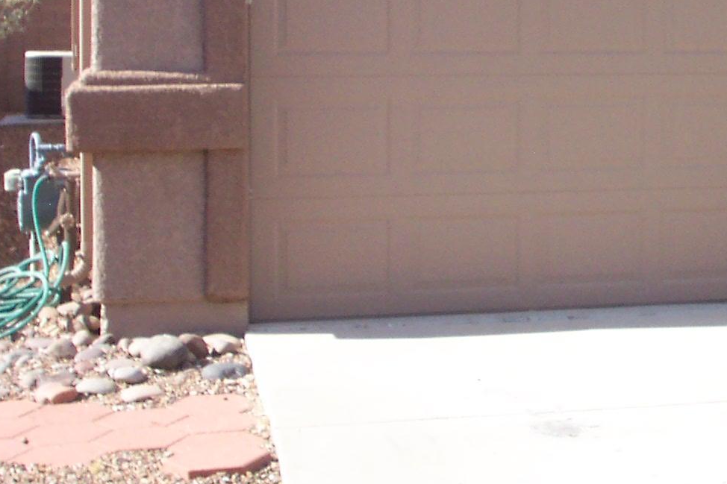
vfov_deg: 15.4
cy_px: 57
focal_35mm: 88
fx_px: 1777
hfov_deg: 22.5
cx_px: 678
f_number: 9.5
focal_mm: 7.5
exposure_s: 1/90
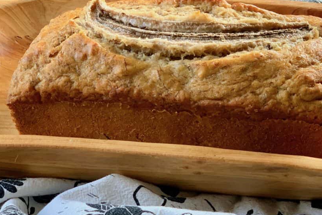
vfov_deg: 19.9
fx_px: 608
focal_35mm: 68
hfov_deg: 29.6
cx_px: 189
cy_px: 67
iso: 125
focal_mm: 6
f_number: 2.4
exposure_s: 1/122
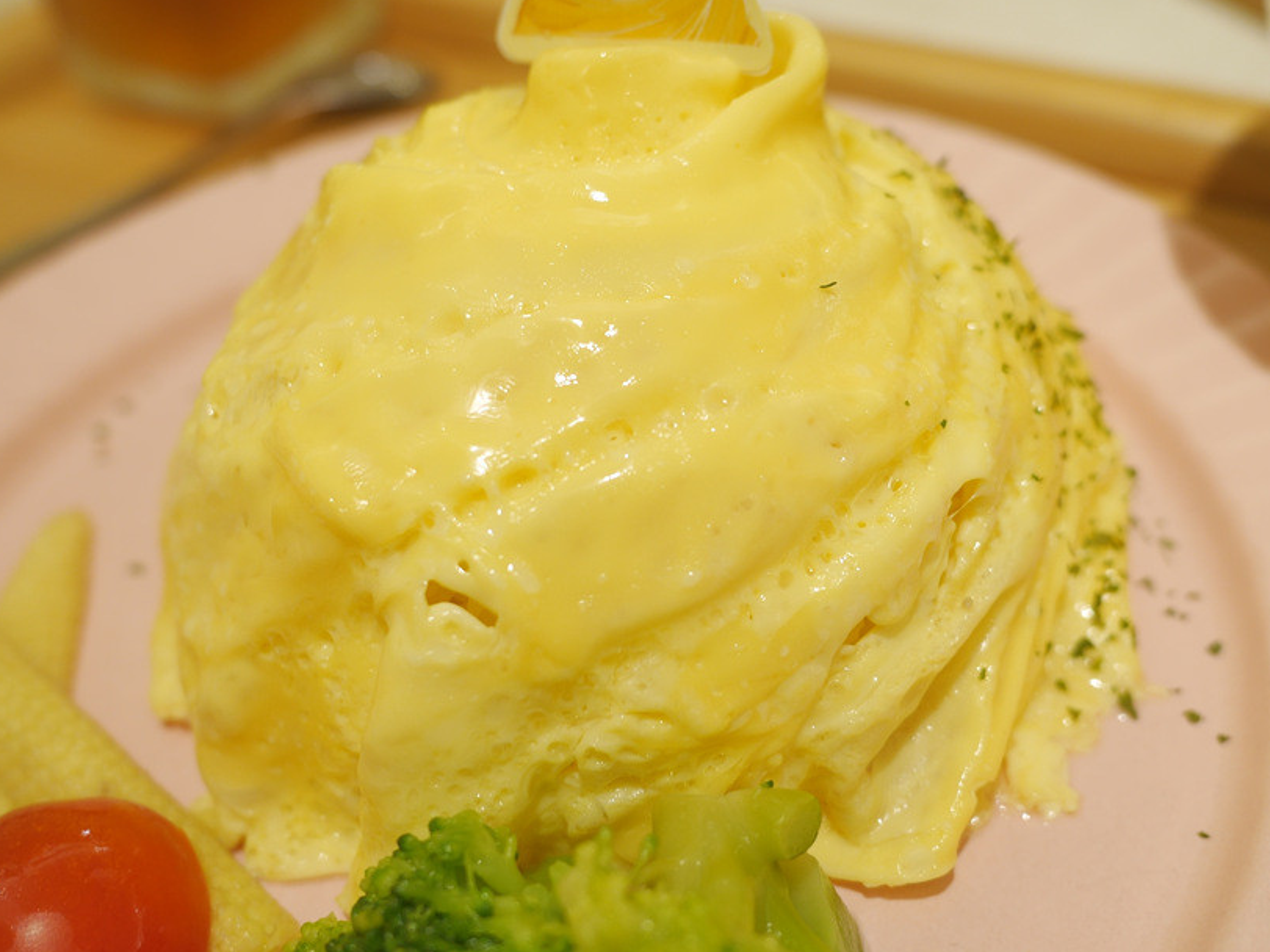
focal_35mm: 37
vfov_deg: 38.7
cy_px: 489
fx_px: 1357
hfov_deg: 50.1
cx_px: 648
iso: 200
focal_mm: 15
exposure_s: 1/60
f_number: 2.8
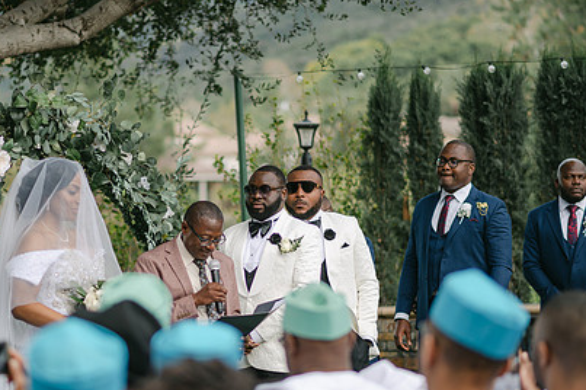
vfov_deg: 10.9
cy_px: 192
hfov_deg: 16.4
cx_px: 202
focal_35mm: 125
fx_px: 2033
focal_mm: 85
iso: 100
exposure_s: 1/640
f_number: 2
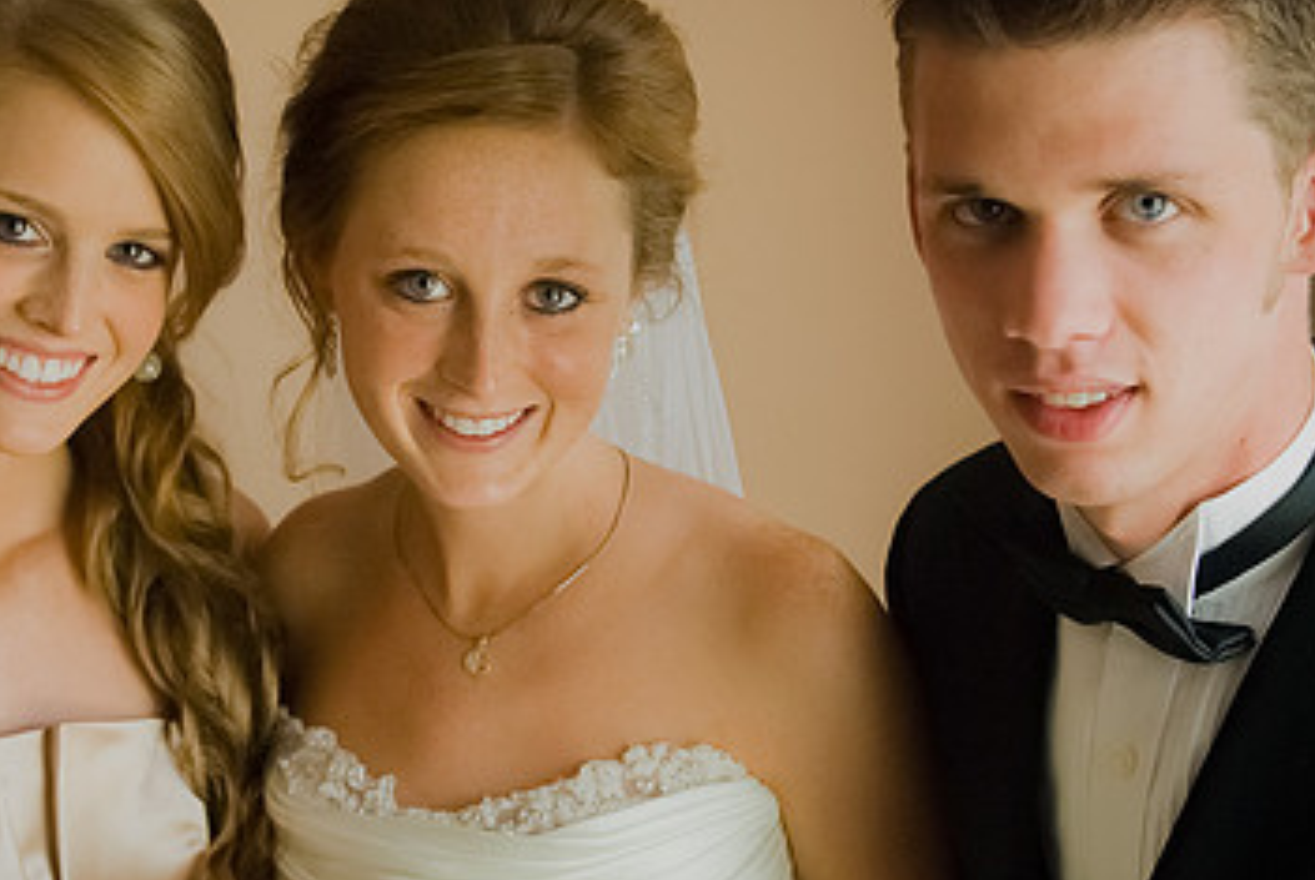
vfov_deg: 19.0
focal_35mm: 72
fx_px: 2627
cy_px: 506
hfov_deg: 28.0
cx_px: 476
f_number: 3.5
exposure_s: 1/200
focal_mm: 29
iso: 1000
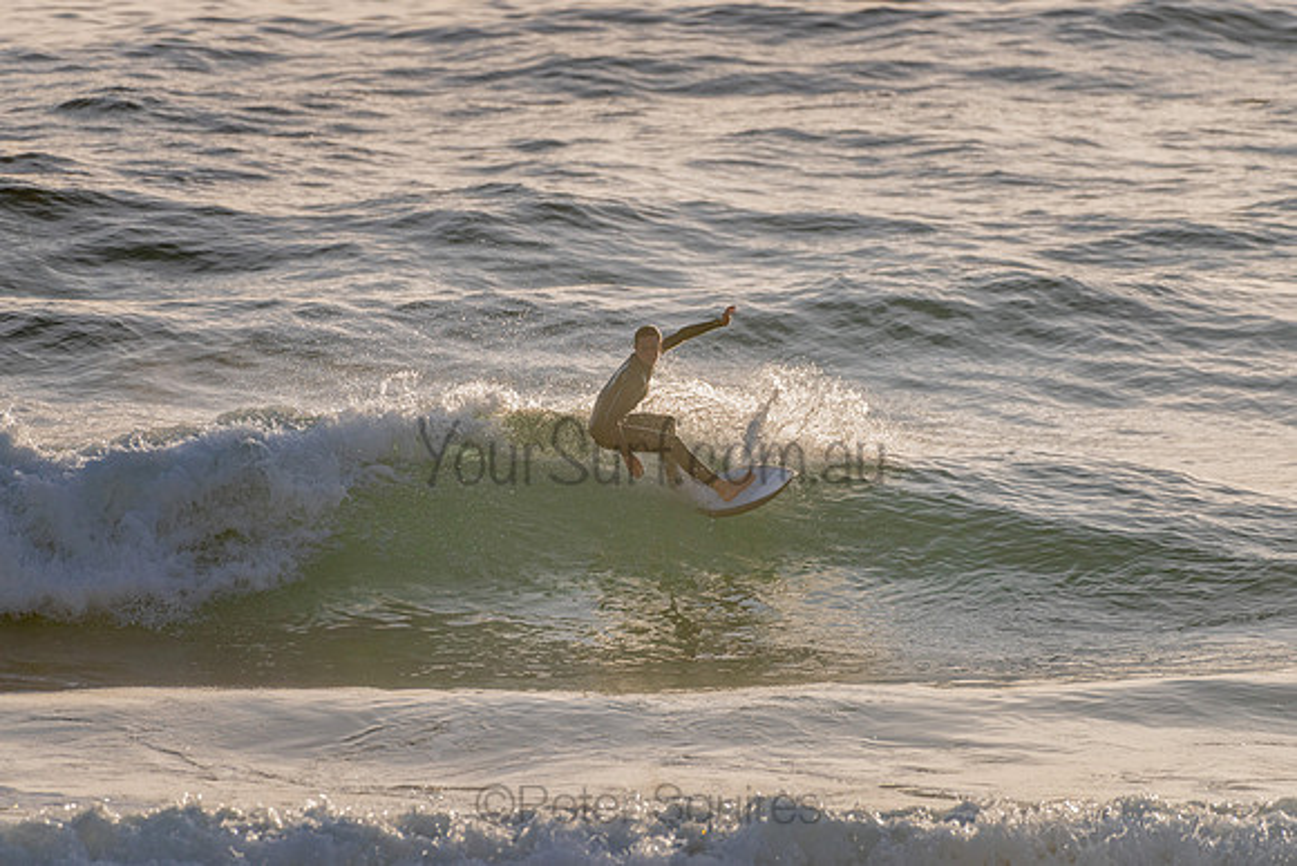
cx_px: 633
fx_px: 22085
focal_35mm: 613
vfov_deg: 2.2
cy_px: 420
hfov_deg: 3.4
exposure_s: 1/2000
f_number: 5.6
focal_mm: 500
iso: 125
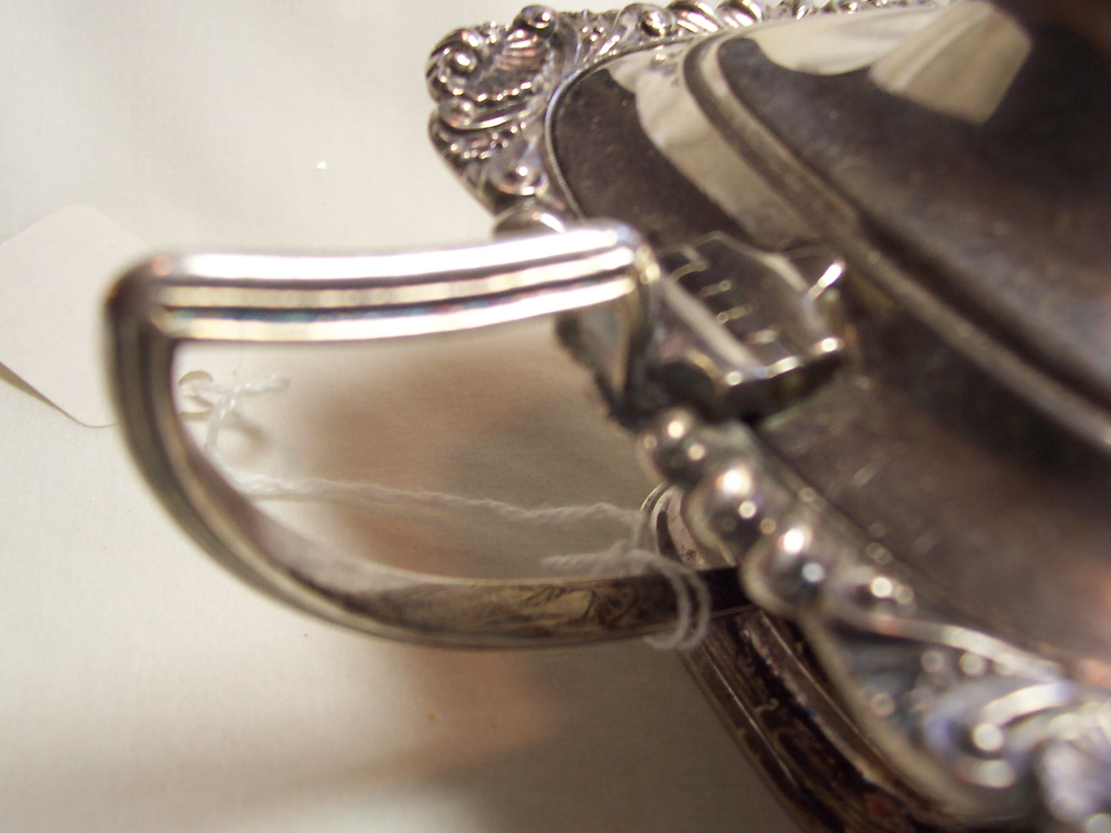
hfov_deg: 50.1
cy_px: 416
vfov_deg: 38.7
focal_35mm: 37
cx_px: 556
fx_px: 1188
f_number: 2.8
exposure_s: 1/45
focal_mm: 5.6
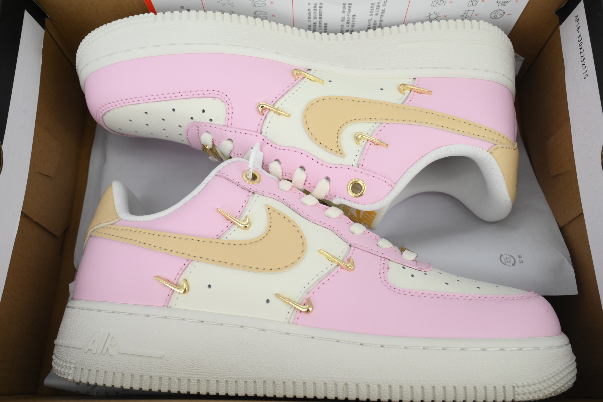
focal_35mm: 30
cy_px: 201
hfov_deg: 61.1
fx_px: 511
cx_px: 302
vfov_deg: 43.0
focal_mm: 30.5
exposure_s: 1/100
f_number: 11
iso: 400
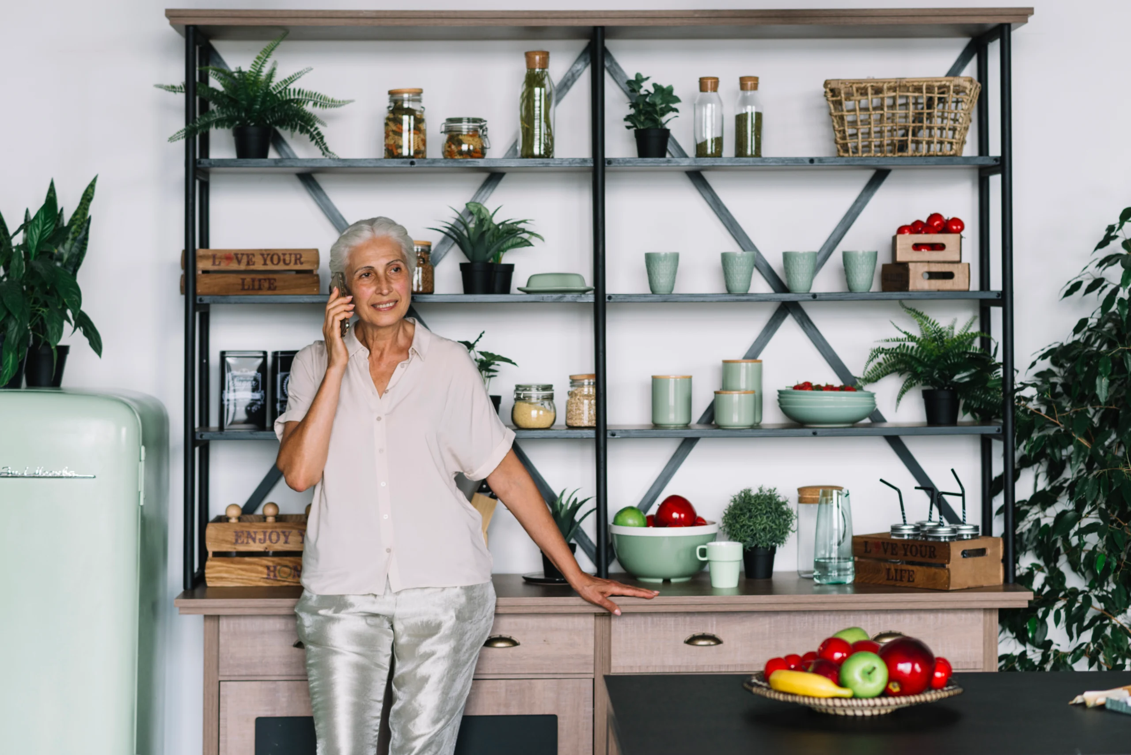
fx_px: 2671
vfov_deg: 16.1
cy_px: 378
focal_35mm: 85
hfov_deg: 23.9
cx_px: 566
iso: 320
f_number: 2.8
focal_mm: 85
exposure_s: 1/125
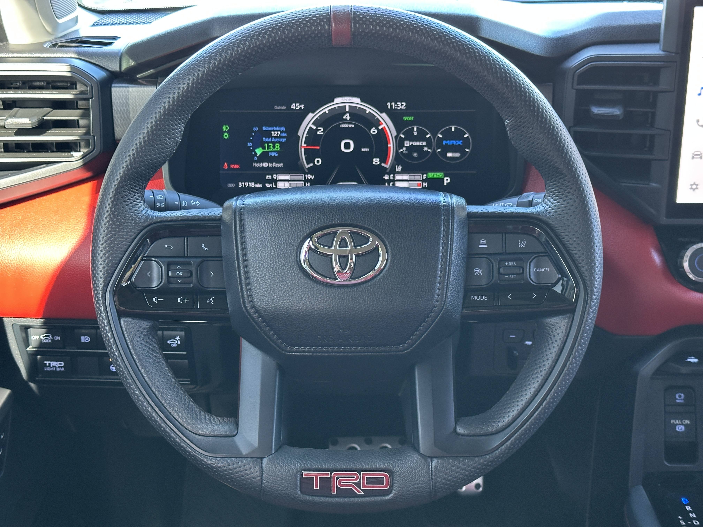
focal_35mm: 48
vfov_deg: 30.3
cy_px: 264
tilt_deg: -22.2
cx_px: 352
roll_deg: +3.7
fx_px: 975
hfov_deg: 39.7
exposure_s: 1/48
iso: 250
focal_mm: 6.86
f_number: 1.78
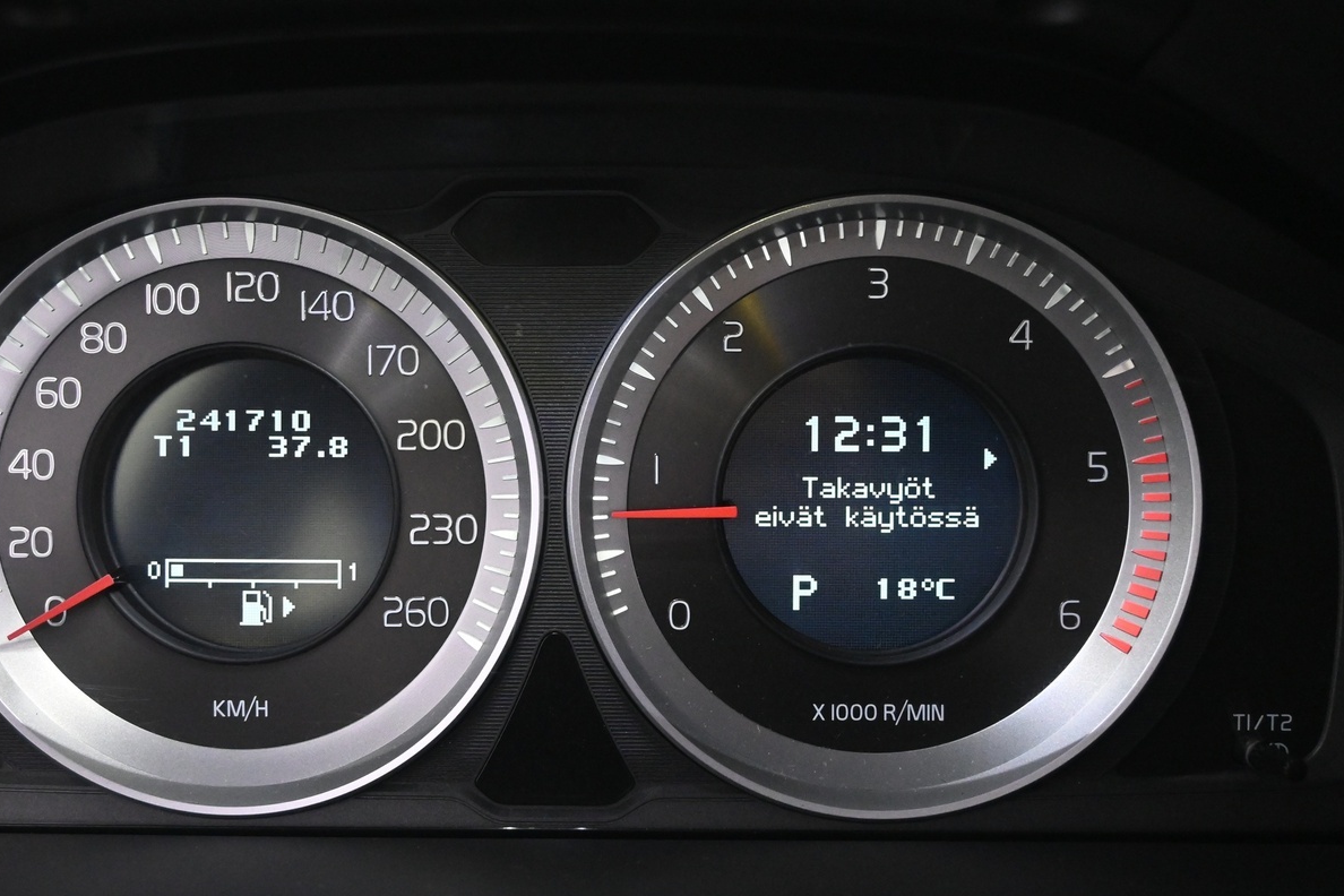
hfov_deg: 43.4
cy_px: 502
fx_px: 1680
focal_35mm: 45
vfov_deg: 29.8
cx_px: 549
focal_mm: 22
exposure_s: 1/80
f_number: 4.5
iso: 3200
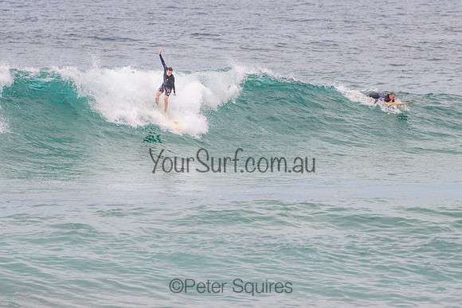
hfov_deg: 3.7
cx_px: 245
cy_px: 144
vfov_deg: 2.5
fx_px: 7064
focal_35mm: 550
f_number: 5.6
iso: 220
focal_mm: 400
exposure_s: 1/2000
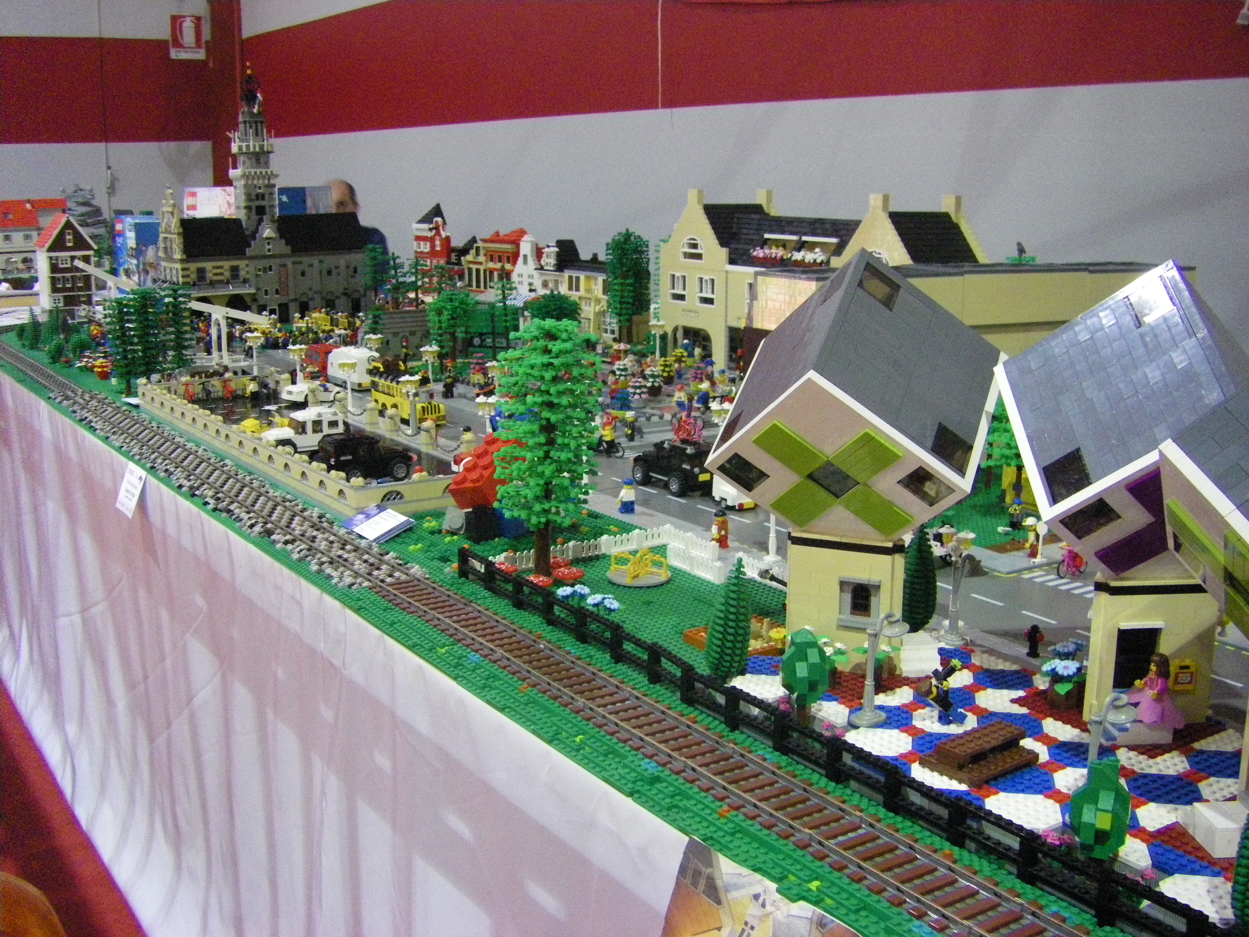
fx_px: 1371
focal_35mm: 38
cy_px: 468
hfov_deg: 49.0
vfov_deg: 37.7
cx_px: 624
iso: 800
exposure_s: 1/15
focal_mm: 6.3
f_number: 3.5
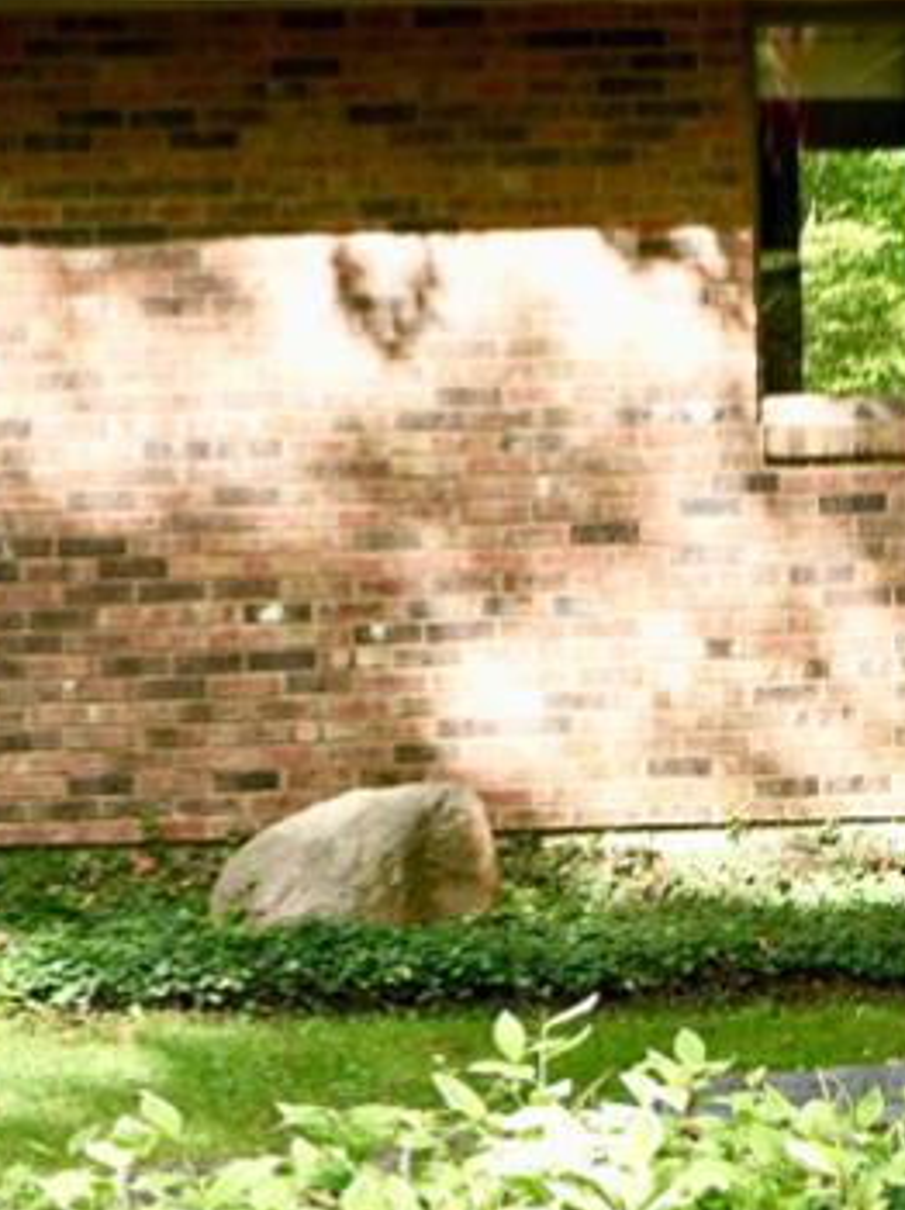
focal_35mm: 132
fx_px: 4607
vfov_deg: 14.9
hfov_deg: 10.9
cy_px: 318
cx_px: -387
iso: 63
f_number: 3.5
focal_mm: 32
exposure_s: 1/80
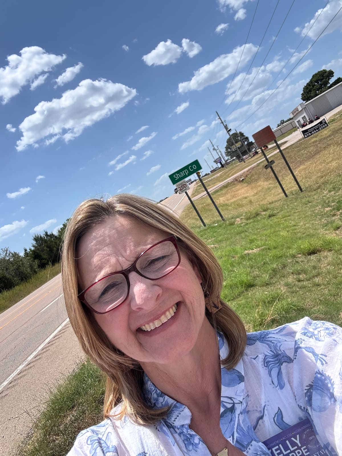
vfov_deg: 60.0
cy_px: 228
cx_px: 171
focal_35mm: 30
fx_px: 395
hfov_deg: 46.8
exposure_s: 1/1148
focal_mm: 2.69
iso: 25
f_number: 1.9
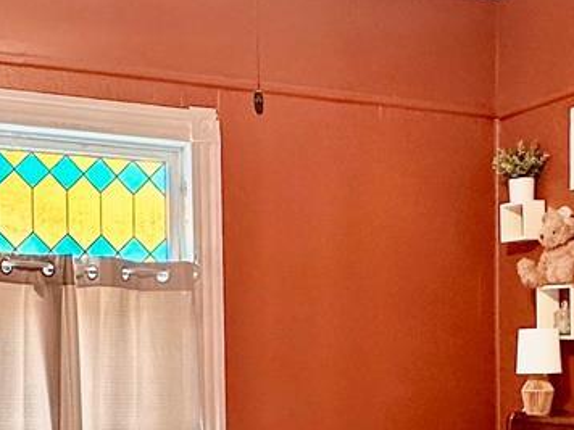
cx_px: 269
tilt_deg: -3.5
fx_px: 1045
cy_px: 393
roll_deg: +0.2
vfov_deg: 22.7
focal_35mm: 63
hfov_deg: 30.7
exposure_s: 1/60
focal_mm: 2.22
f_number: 2.2
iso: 200
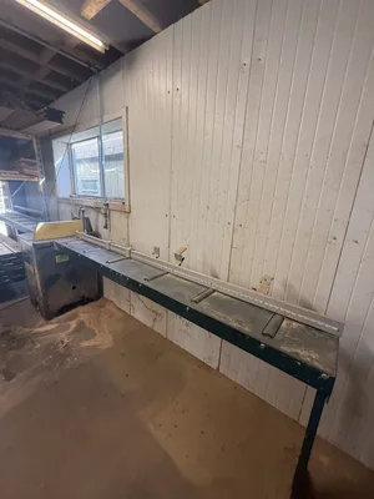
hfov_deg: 85.7
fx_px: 202
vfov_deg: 102.1
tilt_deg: -13.8
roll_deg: -2.4
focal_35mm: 14
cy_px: 250
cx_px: 187
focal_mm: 2.22
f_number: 2.2
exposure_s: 1/99
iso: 320
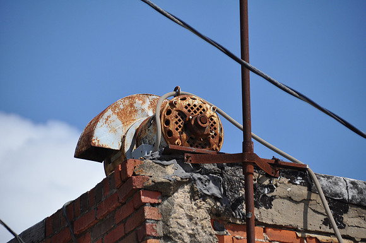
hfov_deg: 6.9
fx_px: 3046
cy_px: 122
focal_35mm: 300
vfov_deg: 4.6
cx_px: 183
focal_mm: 200
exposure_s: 1/1250
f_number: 6.3
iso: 400
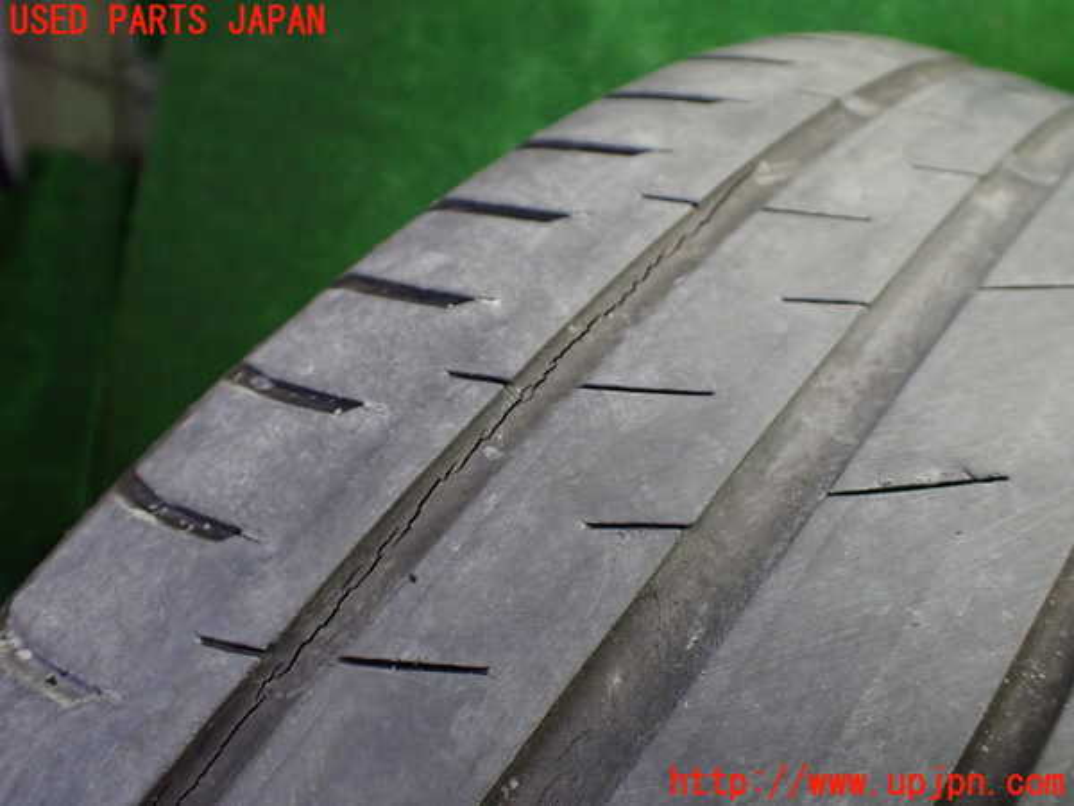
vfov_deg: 46.8
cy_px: 403
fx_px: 931
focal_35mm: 30
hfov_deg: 60.0
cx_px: 537
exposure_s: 1/125
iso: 500
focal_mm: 5.4
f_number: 2.3
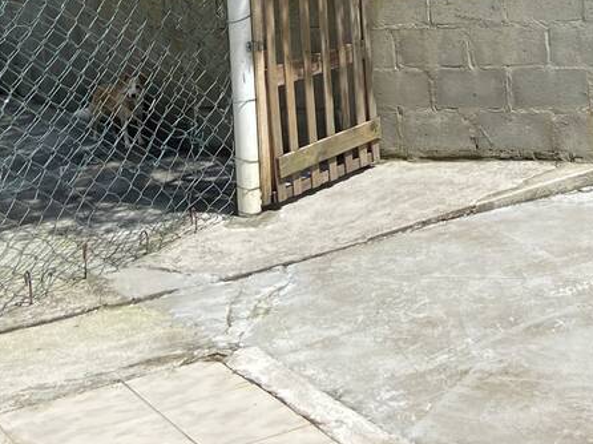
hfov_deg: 23.1
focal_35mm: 84
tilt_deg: +1.3
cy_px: -189
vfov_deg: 16.3
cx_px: 437
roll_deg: +4.6
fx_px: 1438
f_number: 1.8
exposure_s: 1/1838
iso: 32
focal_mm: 4.25
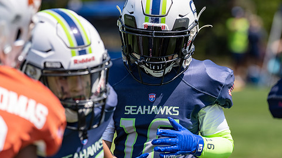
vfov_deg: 5.9
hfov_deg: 10.5
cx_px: 163
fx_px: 1533
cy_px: 89
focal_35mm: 205
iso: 100
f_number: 2.8
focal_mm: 128
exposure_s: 1/1250
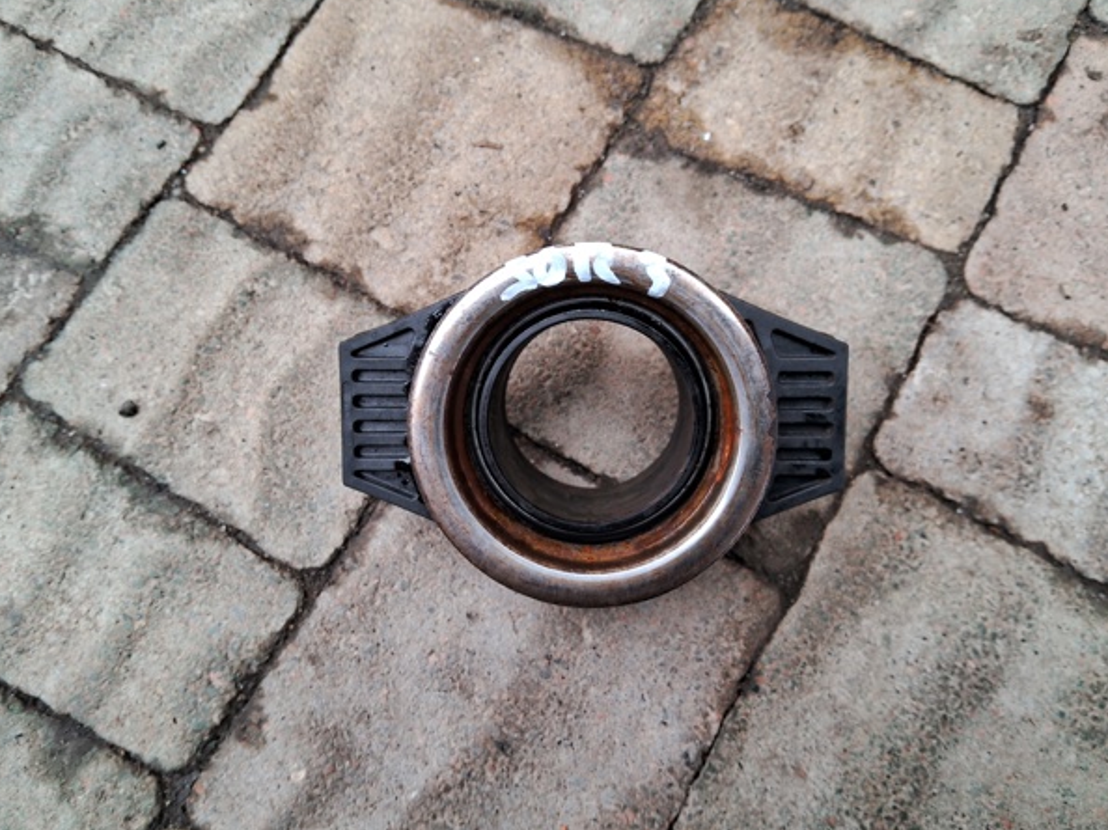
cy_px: 419
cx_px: 567
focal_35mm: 28
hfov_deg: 63.5
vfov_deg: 49.7
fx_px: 896
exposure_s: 1/50
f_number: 1.8
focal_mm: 3.98
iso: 50
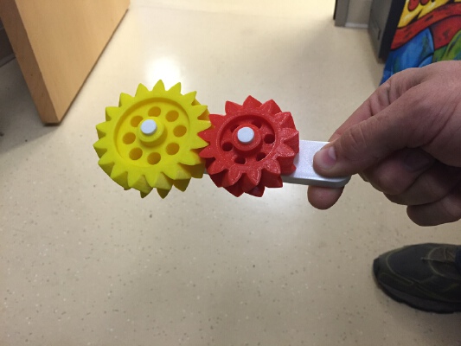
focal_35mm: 29
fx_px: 386
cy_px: 173
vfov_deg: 48.2
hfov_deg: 61.6
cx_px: 230
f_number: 2.2
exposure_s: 1/30
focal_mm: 4.15
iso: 125
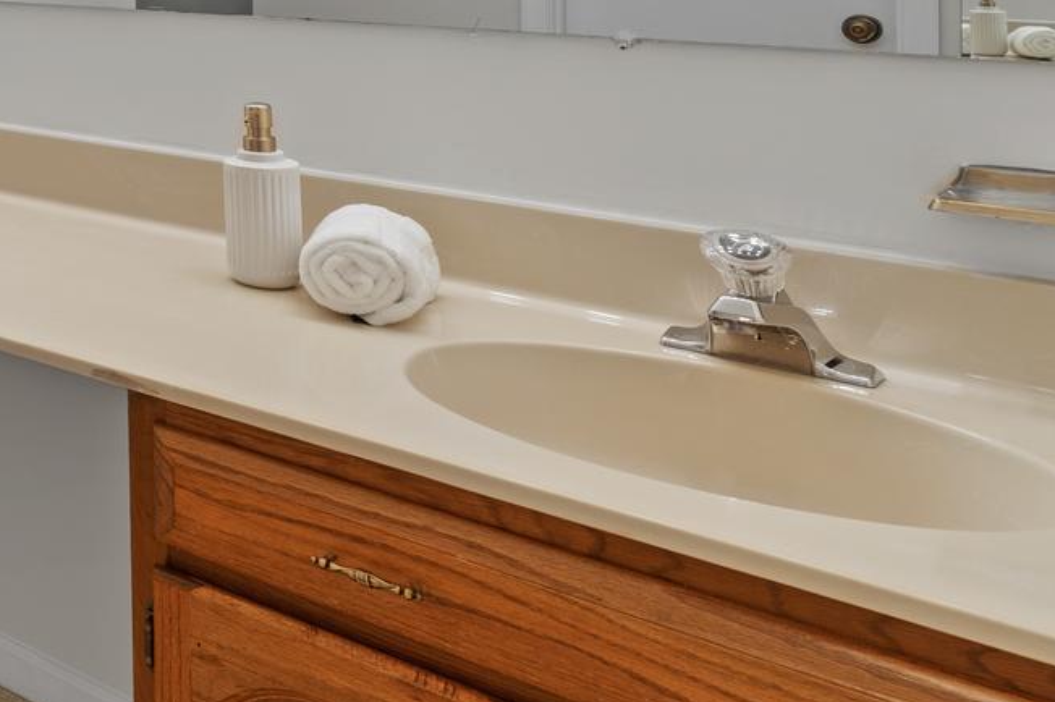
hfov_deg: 29.8
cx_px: -468
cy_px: -48
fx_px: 1289
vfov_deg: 28.1
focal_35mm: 44
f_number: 8
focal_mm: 14
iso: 100
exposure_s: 1/2.5
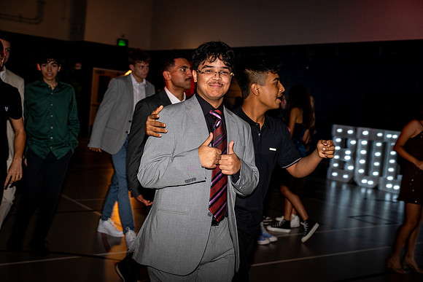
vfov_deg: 29.9
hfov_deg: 43.6
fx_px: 529
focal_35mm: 45
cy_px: 141
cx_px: 212
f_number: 4
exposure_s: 1/100
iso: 1250
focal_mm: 45
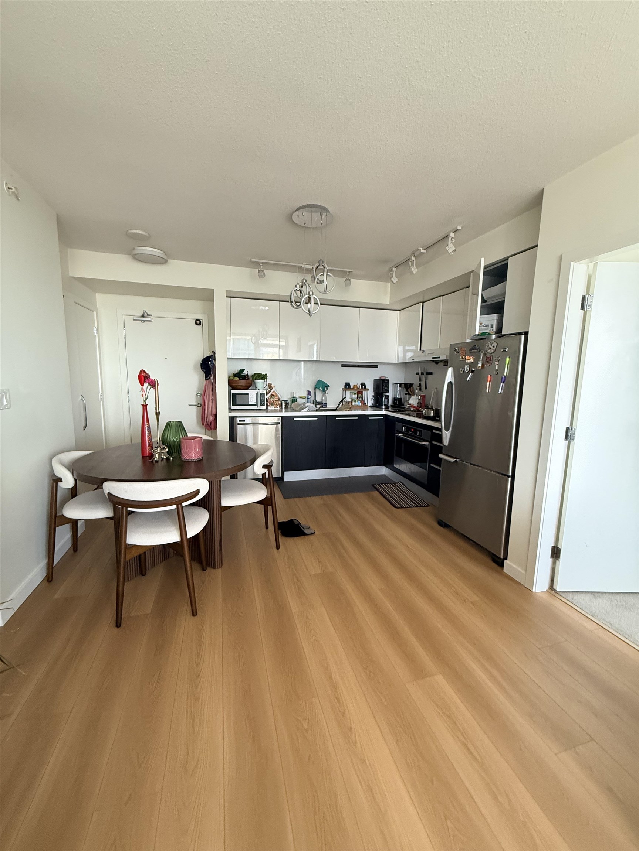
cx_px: 320
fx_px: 345
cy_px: 426
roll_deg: -1.5
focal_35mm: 14
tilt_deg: -6.6
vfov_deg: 102.1
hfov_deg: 85.7
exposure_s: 1/99
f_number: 2.2
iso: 320
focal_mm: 2.22
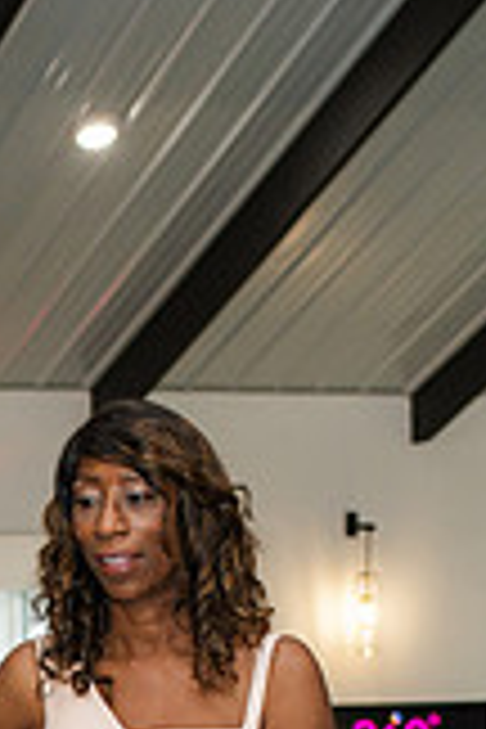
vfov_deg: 13.4
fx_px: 2977
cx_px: -162
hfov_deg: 9.2
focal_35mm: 147
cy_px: 962
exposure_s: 1/200
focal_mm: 35
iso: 800
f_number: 3.2
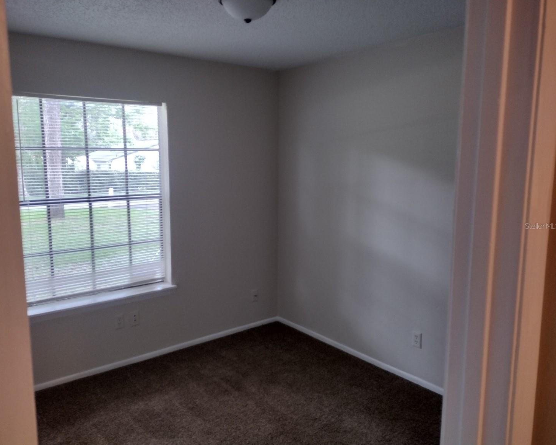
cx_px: 255
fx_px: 477
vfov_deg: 50.0
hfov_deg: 60.4
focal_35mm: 29
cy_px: 226
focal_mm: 4.71
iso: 211
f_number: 1.7
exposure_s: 1/60
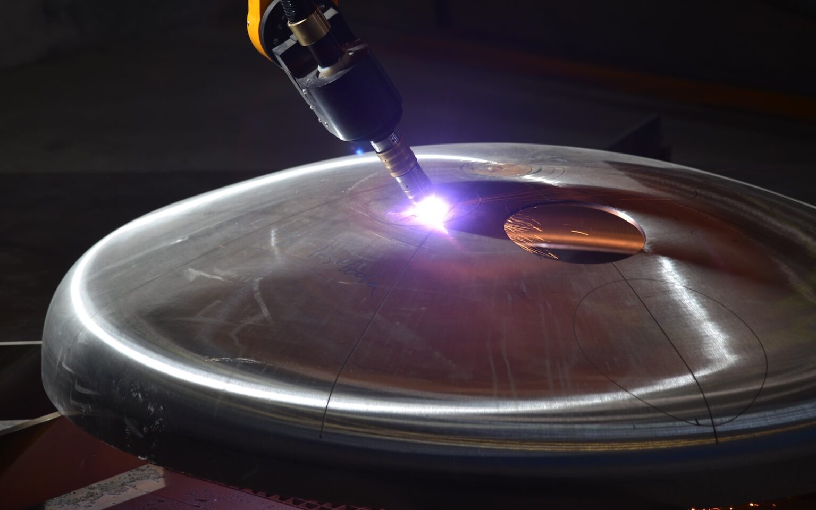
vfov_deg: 8.6
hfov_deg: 13.7
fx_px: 3403
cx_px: 391
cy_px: 182
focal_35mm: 153
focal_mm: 120
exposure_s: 1/80
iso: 100
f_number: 4
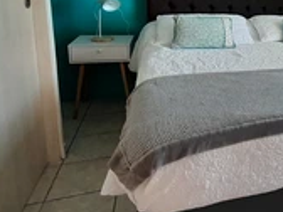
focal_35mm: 34
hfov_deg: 43.0
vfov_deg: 39.7
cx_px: 307
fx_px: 278
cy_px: 35
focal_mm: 1.13
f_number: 2.2
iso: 50
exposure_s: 1/100
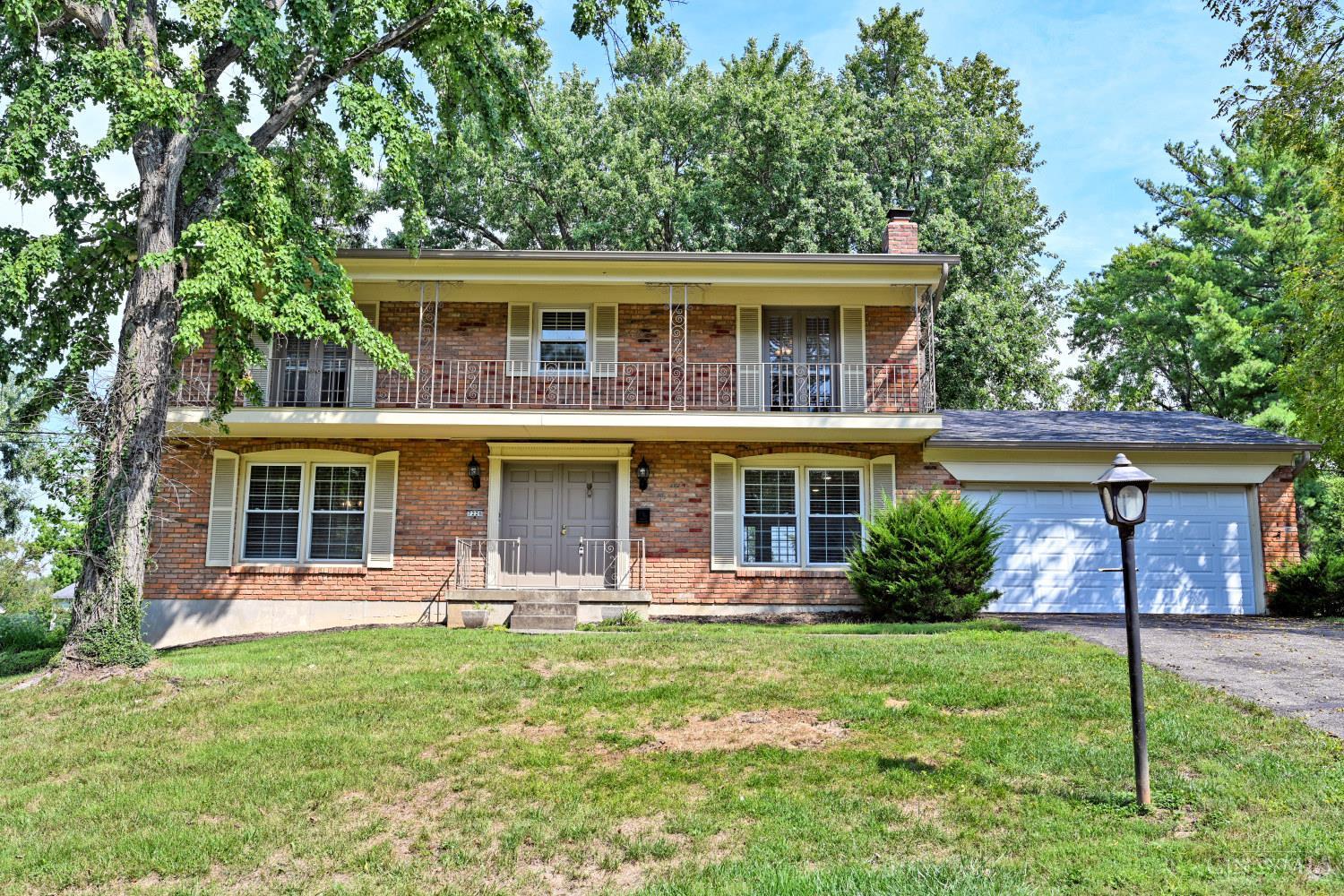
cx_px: 672
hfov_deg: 61.9
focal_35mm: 30
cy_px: 448
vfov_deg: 43.6
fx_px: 1120
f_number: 6.3
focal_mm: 30
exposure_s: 1/250
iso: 100
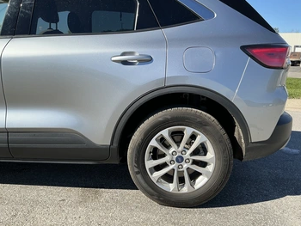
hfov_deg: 56.8
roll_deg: -1.4
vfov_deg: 44.2
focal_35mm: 32
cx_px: 154
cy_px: 112
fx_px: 278
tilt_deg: -10.3
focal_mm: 3
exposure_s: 1/1279
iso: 25
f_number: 1.8
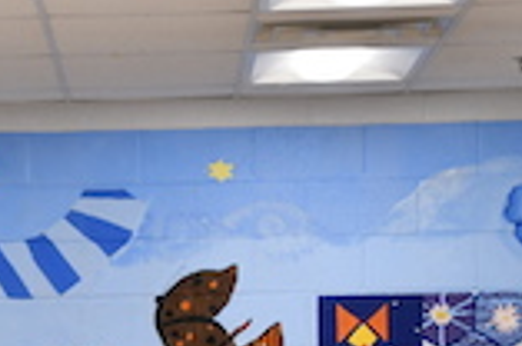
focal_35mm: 249
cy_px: 461
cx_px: -3
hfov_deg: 8.2
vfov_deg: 5.5
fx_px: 3603
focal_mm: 52
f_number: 4.8
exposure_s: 1/125
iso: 1250
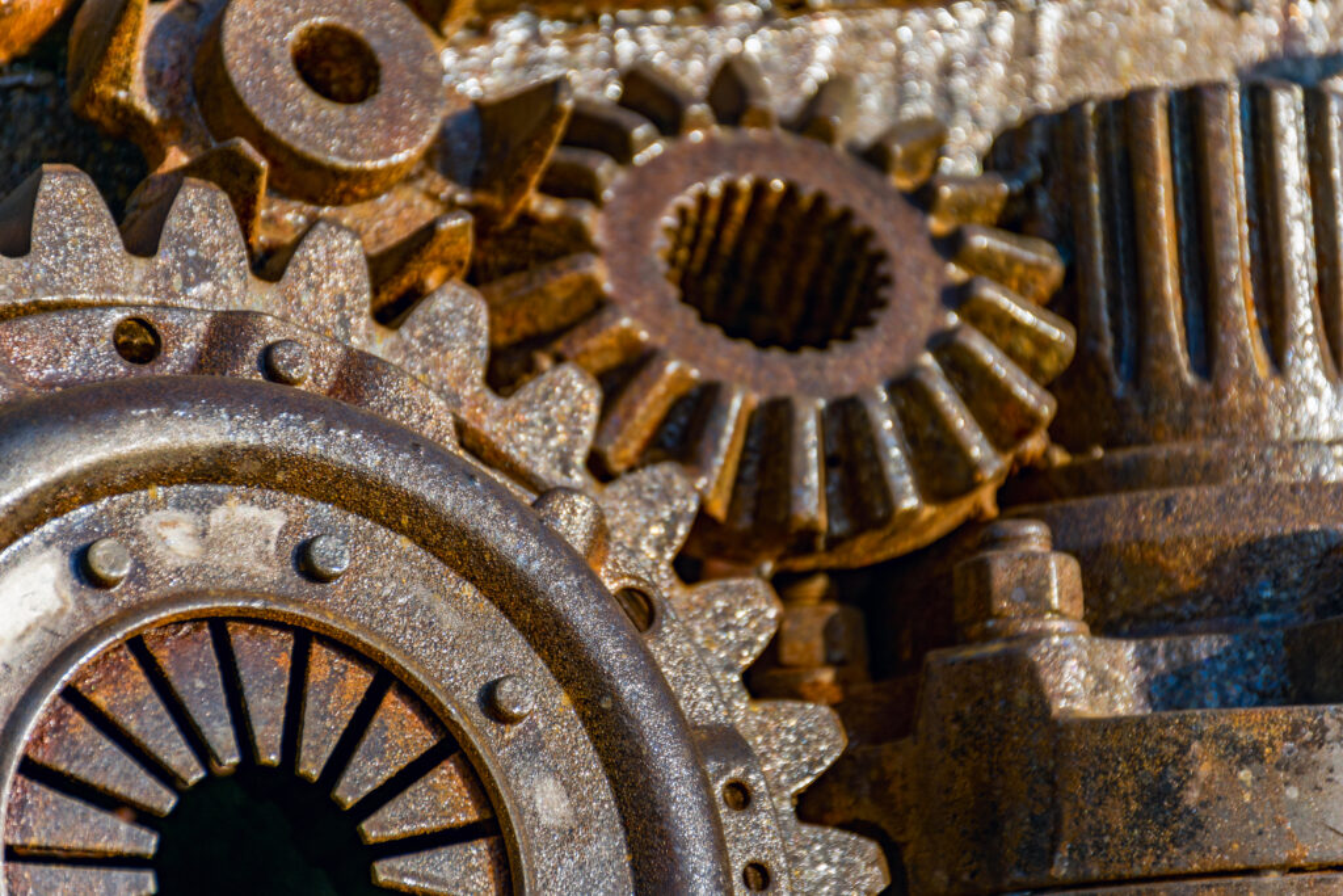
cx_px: 672
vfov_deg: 6.5
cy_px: 448
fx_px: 7835
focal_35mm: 210
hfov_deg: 9.8
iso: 100
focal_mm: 140
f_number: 5.6
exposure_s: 1/250
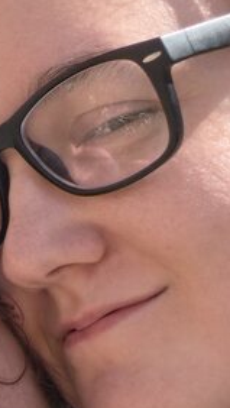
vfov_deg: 13.4
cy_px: 269
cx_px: -156
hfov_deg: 7.4
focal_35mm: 160
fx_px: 1732
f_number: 2.2
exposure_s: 1/794
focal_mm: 3.3
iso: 40
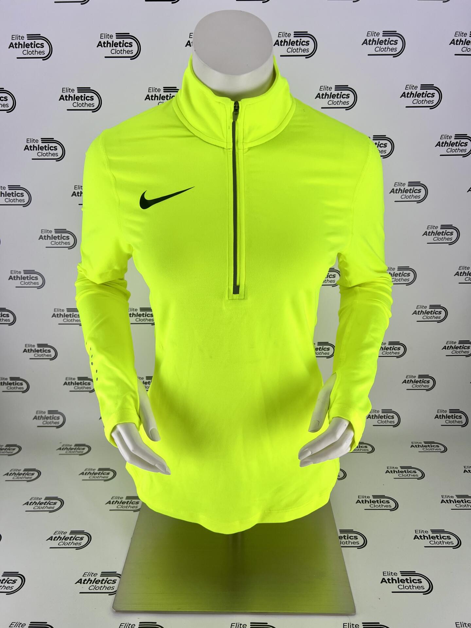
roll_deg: +1.7
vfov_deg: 67.3
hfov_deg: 53.1
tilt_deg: -19.8
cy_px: 314
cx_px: 236
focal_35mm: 26
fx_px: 472
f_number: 1.5
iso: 40
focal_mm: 5.7
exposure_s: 1/100
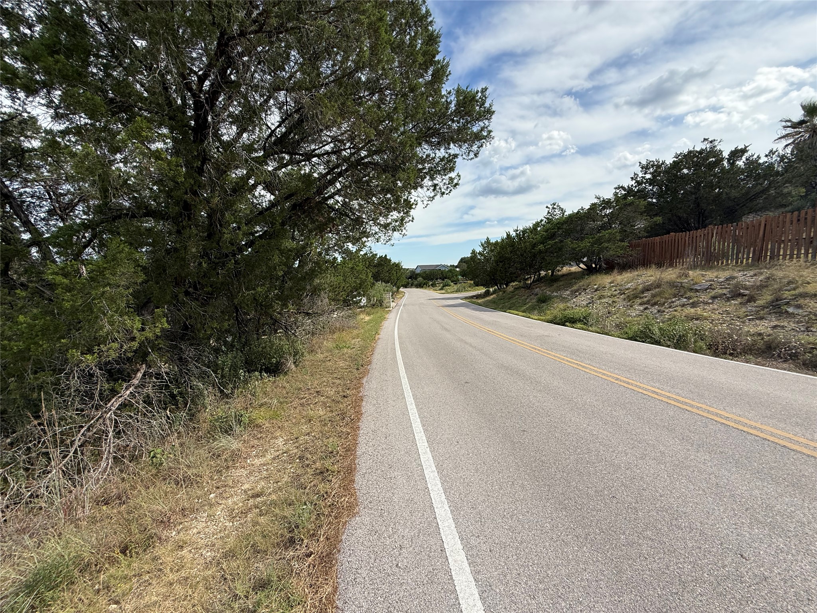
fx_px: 330
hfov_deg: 102.1
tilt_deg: -6.0
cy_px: 306
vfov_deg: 85.7
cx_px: 408
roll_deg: +2.6
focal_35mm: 14
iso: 50
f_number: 2.2
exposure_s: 1/1795
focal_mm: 2.22
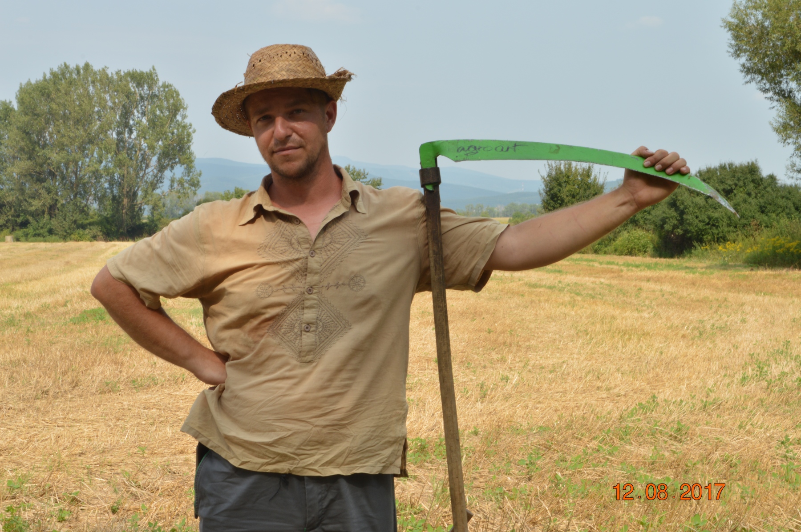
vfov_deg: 18.2
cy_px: 266
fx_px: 1667
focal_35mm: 75
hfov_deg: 27.0
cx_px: 400
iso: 100
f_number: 22
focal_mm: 50
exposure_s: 1/25
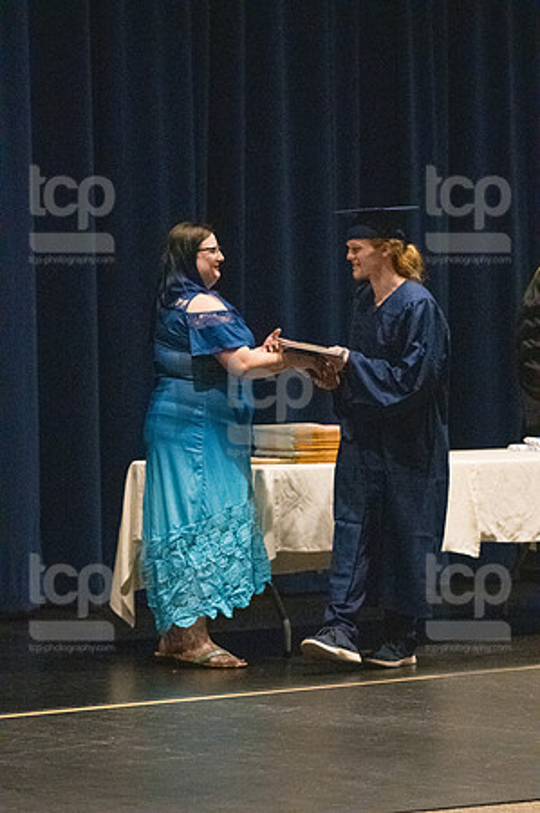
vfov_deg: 11.8
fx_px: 3924
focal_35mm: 174
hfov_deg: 7.9
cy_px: 406
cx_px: 270
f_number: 3.2
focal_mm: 116
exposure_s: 1/400
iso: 10000
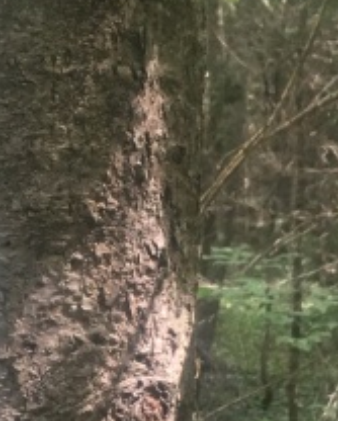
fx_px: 1447
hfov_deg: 13.0
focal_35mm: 116
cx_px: -45
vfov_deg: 16.3
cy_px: 384
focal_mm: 4.15
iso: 40
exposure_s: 1/30
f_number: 2.2
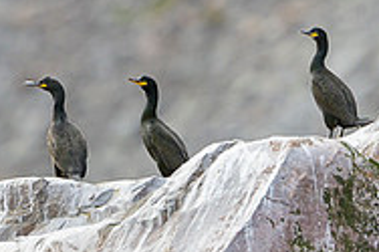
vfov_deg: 0.9
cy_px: 121
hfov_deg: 1.3
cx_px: 143
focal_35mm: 1540
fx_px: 16198
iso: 1250
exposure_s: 1/3200
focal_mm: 500
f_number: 4.5
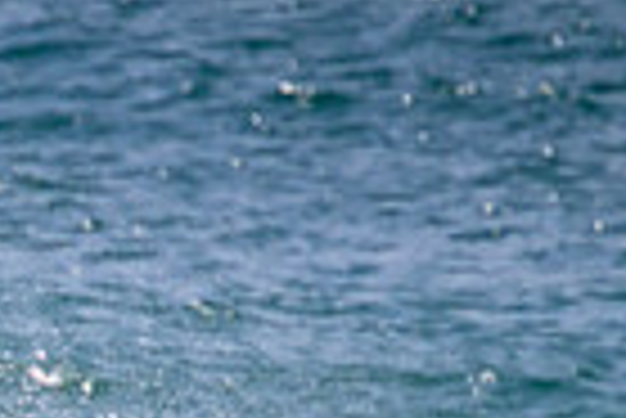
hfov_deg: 0.6
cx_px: -225
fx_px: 58208
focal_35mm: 3344
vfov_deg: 0.4
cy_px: 712
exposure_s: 1/2000
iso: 800
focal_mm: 800
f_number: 11
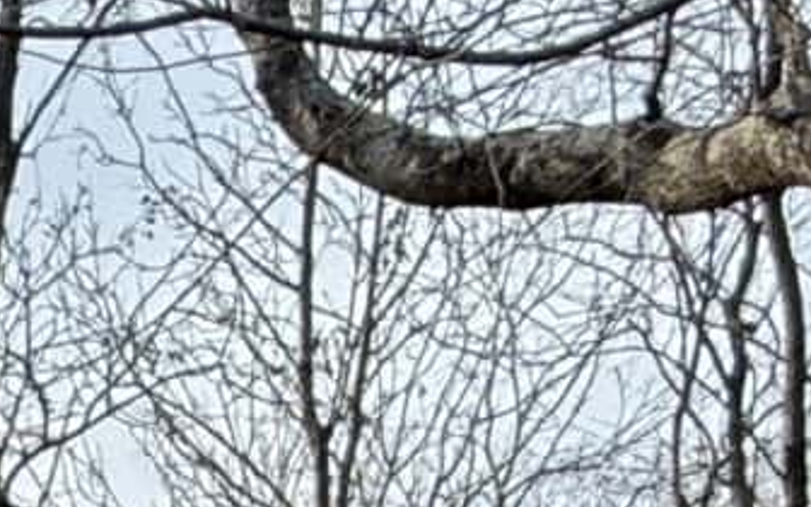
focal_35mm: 113
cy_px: 1847
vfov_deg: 8.3
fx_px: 2498
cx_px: -811
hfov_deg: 15.0
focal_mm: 2.22
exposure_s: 1/506
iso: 64
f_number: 2.2
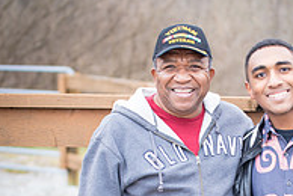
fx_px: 1320
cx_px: 224
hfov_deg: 12.6
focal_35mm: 162
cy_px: 235
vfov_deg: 8.4
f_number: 2.8
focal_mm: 70
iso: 200
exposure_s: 1/25
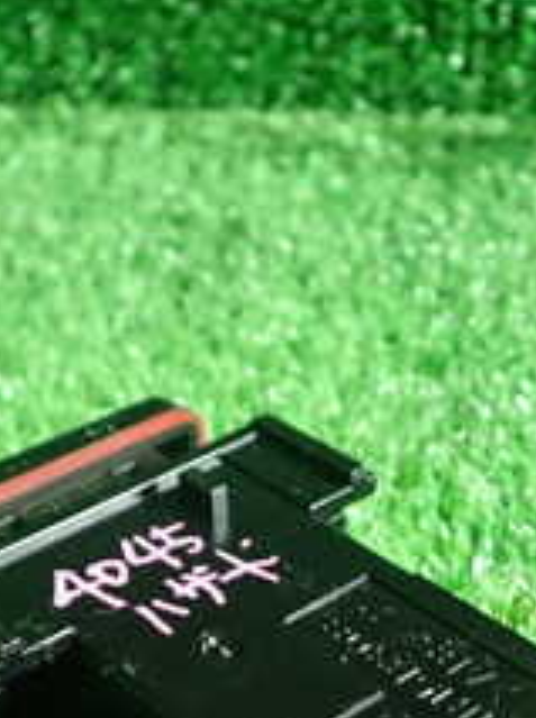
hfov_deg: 18.6
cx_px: 283
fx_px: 1636
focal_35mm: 79
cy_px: 694
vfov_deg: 23.8
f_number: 2.2
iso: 320
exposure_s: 1/30
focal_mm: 5.05
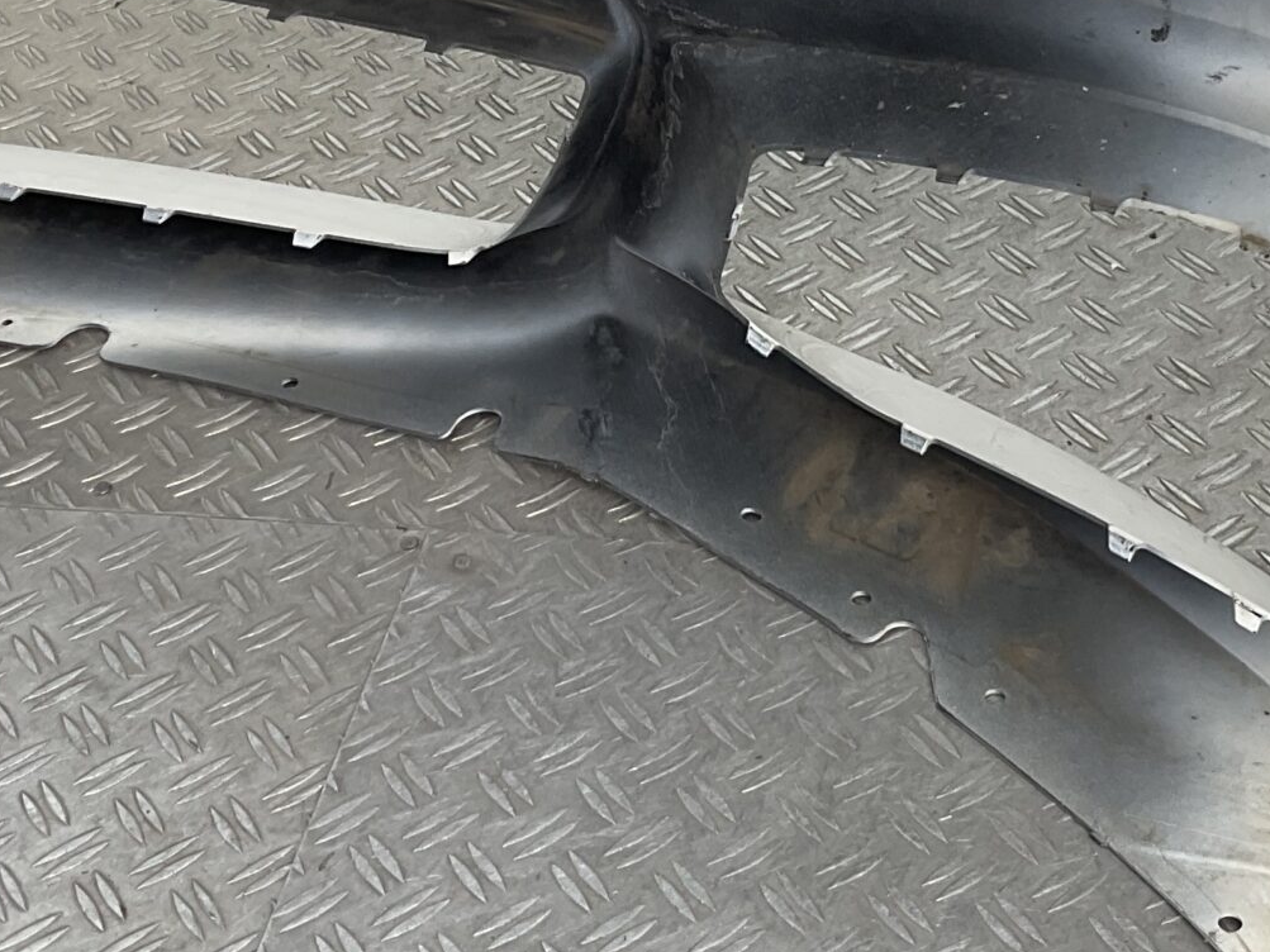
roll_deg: +5.7
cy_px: 125
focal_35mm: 74
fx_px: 2715
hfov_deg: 26.3
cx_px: 655
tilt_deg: -35.1
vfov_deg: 19.6
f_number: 1.8
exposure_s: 1/120
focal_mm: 3
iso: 16
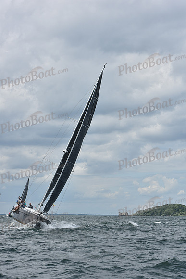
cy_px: 140
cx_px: 93
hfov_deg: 14.0
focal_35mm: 98
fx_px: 759
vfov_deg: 20.8
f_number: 9
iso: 250
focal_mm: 98
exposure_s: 1/1000
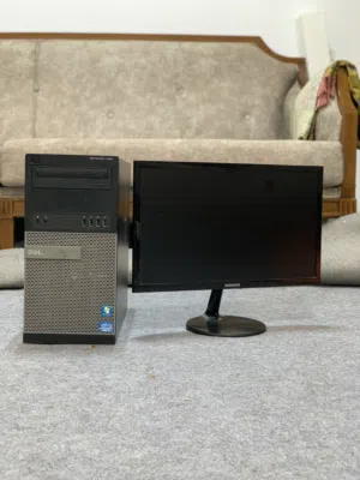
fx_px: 721
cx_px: 180
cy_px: 240
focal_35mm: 52
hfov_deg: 28.0
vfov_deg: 36.8
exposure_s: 1/50
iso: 200
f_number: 2.4
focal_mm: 6
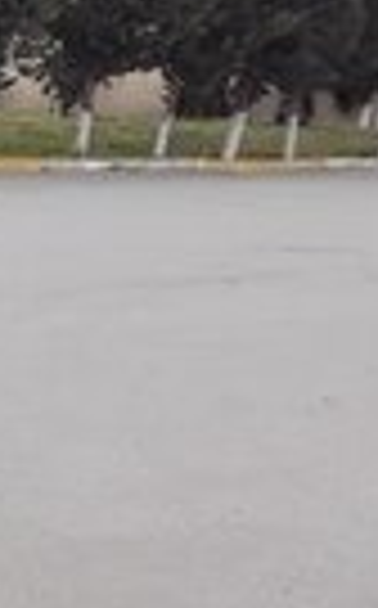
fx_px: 2315
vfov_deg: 14.9
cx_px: -850
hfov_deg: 7.8
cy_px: 430
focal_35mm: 140
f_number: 1.7
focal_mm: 3.71
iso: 40
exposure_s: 1/171
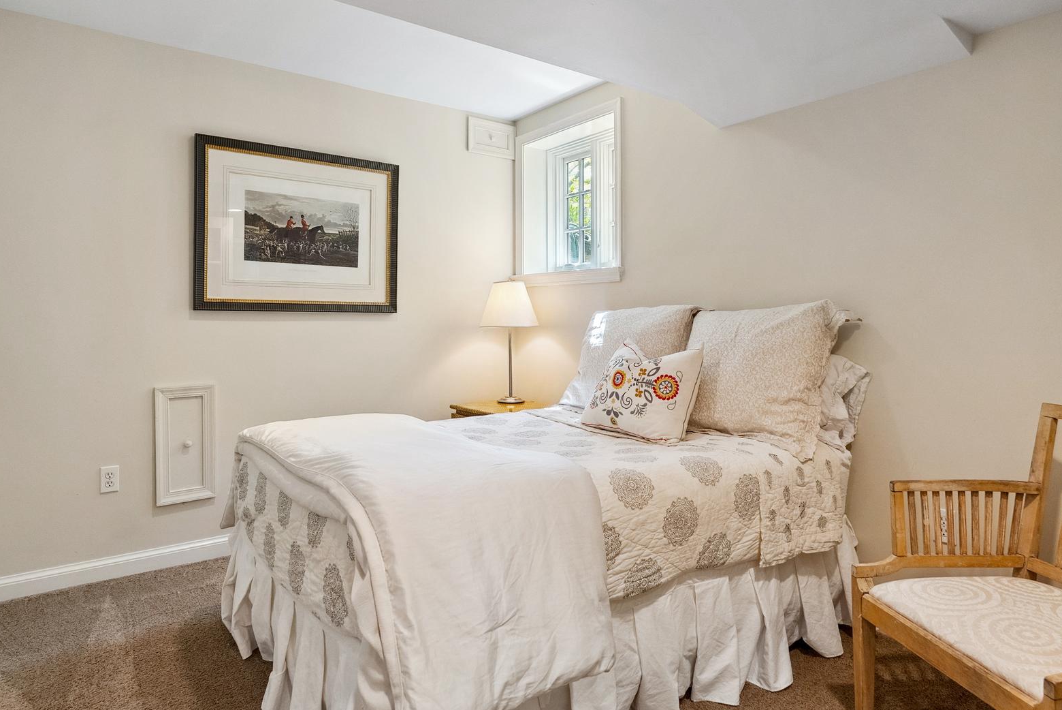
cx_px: 515
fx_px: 639
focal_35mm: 22
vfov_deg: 57.8
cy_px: 308
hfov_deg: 79.4
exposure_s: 1/100
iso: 1600
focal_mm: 16.5
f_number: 4.5
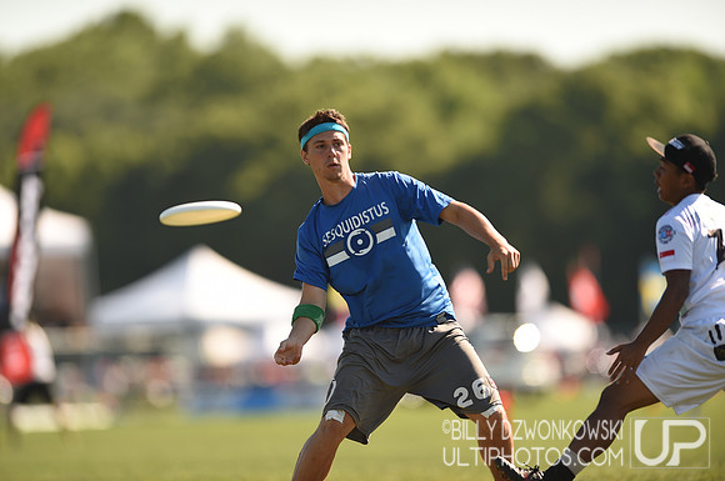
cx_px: 362
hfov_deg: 5.2
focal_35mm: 400
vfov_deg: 3.4
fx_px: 8044
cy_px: 240
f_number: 3.2
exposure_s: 1/1000
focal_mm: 400
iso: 100
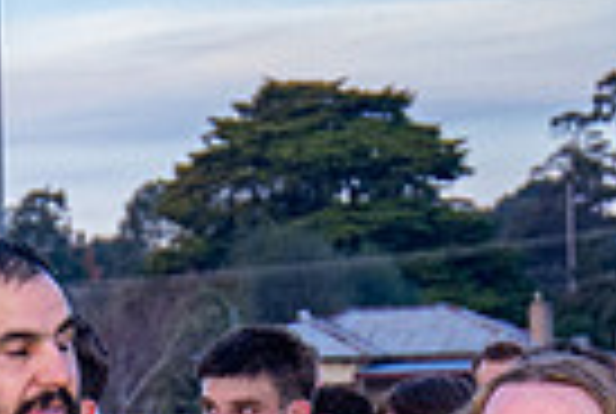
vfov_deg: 4.0
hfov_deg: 6.0
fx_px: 5848
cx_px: -73
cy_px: 864
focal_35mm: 341
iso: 1250
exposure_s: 1/250
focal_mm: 38
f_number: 3.3
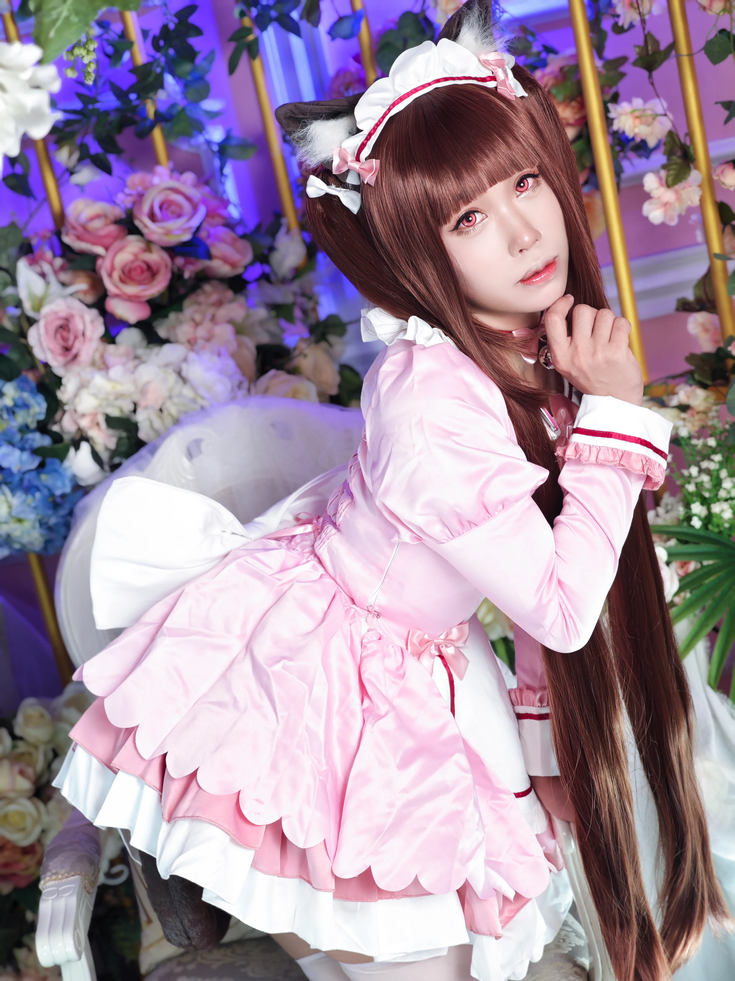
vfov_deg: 26.0
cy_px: 490
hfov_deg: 19.6
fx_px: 2123
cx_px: 368
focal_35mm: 75
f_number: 1.8
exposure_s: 1/120
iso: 64
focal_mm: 12.28
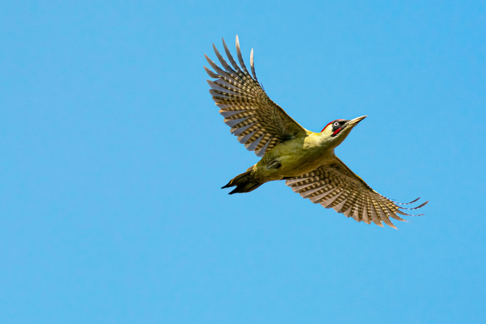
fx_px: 8625
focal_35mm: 639
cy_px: 157
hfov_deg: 3.2
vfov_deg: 2.2
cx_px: 242
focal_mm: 600
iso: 800
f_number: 7.1
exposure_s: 1/3200
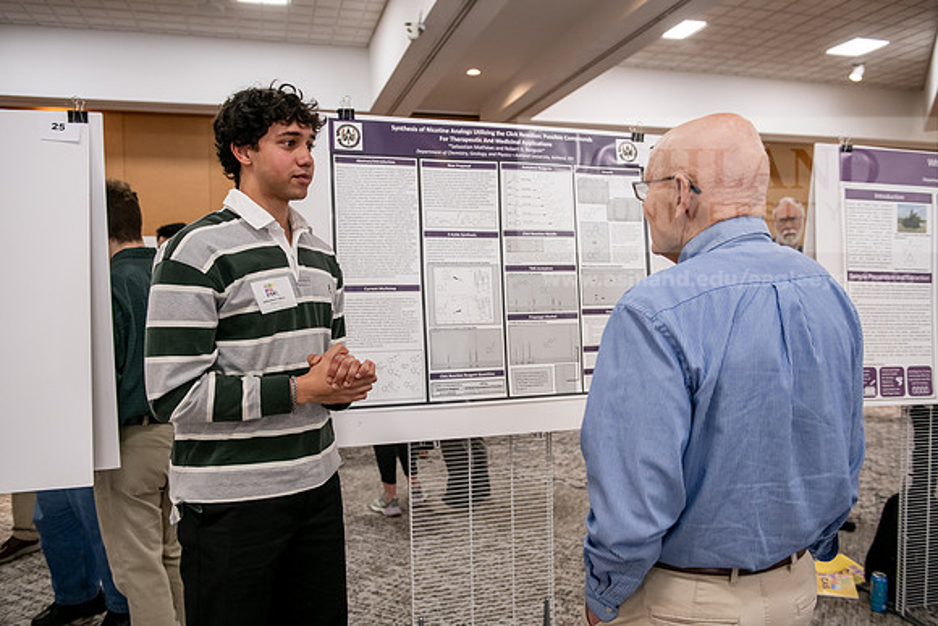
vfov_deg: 45.0
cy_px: 313
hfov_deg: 63.6
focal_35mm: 29
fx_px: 756
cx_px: 469
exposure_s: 1/125
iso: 1600
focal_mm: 29
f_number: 3.5
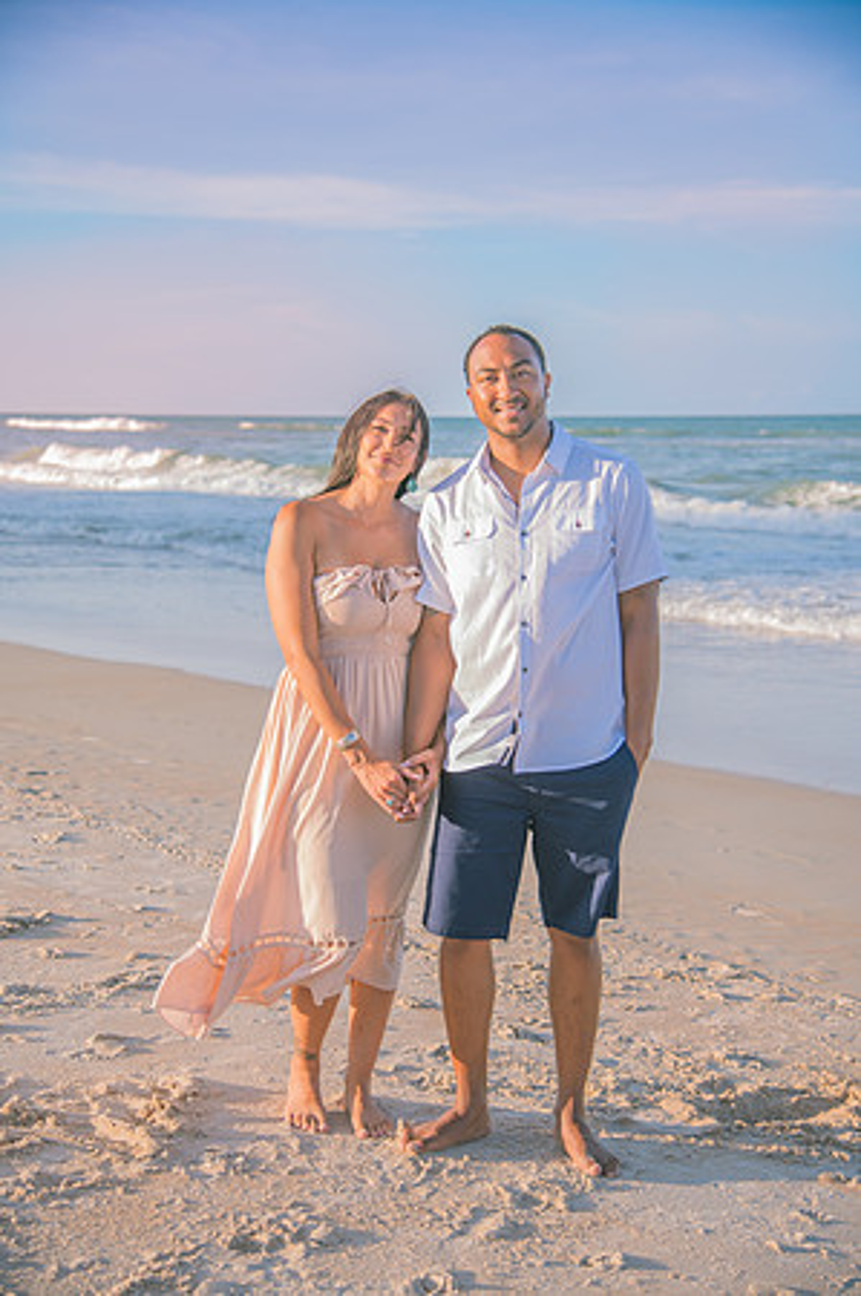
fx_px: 1798
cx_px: 430
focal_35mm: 50
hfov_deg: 26.9
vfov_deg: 39.6
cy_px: 648
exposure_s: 1/500
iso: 200
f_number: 4
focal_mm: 50
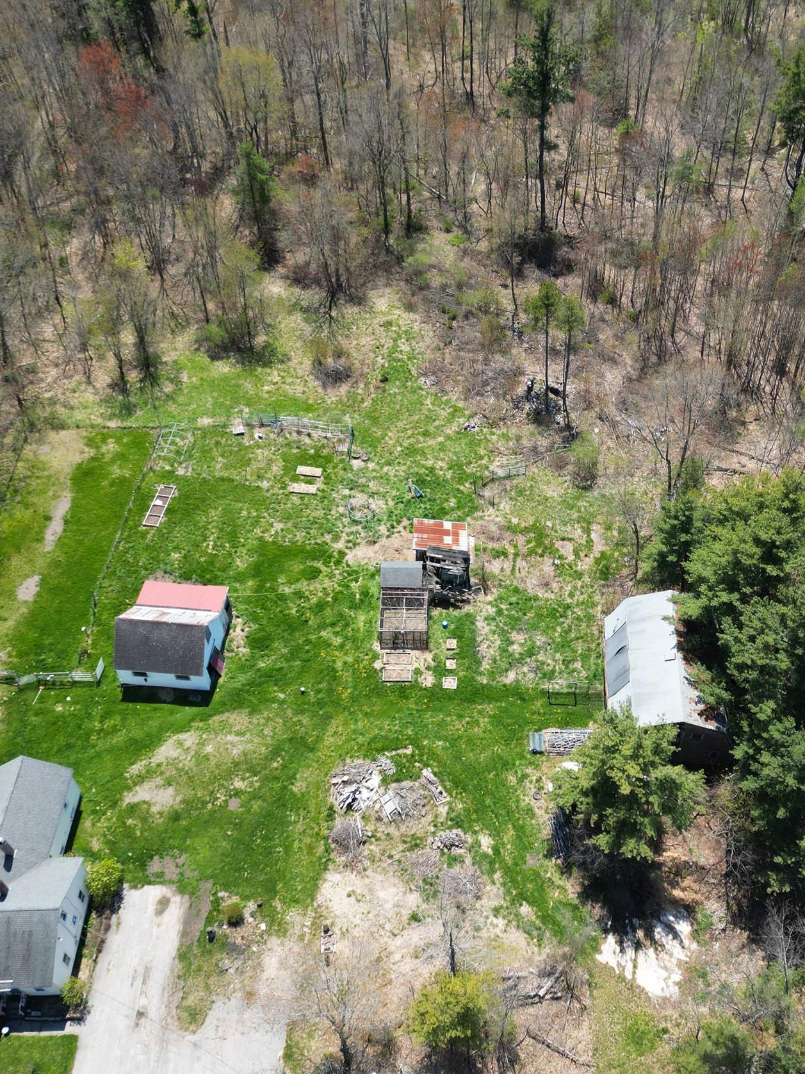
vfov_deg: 55.1
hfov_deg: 42.7
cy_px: 617
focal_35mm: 33
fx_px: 1023
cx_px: 494
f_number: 1.7
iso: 110
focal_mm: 6.72
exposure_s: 1/1250
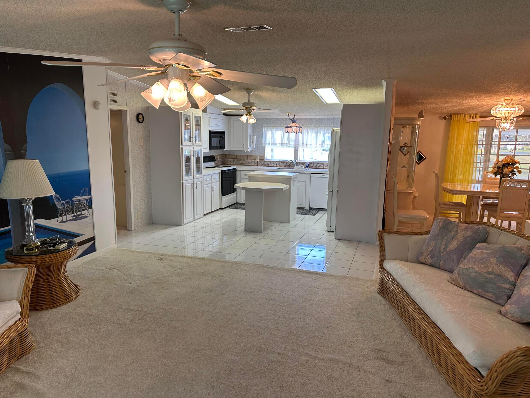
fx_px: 367
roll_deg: -1.1
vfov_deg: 56.8
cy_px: 199
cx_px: 265
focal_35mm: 24
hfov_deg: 71.6
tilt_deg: -10.1
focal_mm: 6.86
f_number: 1.78
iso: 160
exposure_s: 1/120
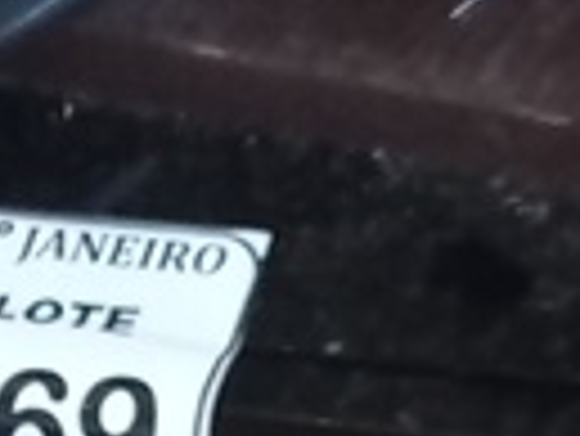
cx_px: 450
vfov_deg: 6.3
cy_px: 1223
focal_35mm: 222
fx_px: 3723
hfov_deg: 8.9
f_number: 1.79
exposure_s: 1/15
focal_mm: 4.7
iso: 800
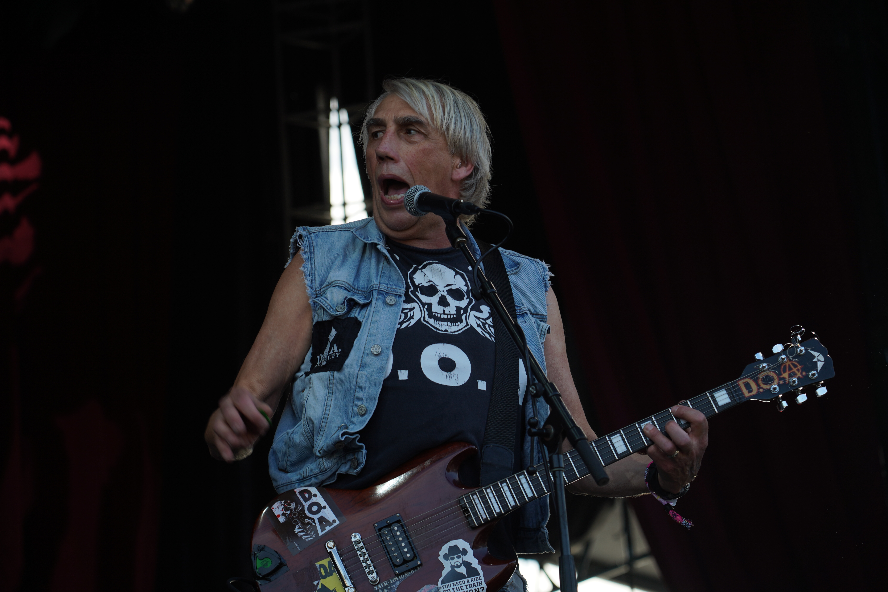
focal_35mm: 105
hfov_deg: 19.5
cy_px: 296
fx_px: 2590
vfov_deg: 13.0
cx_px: 444
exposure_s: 1/320
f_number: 5
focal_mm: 105
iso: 100
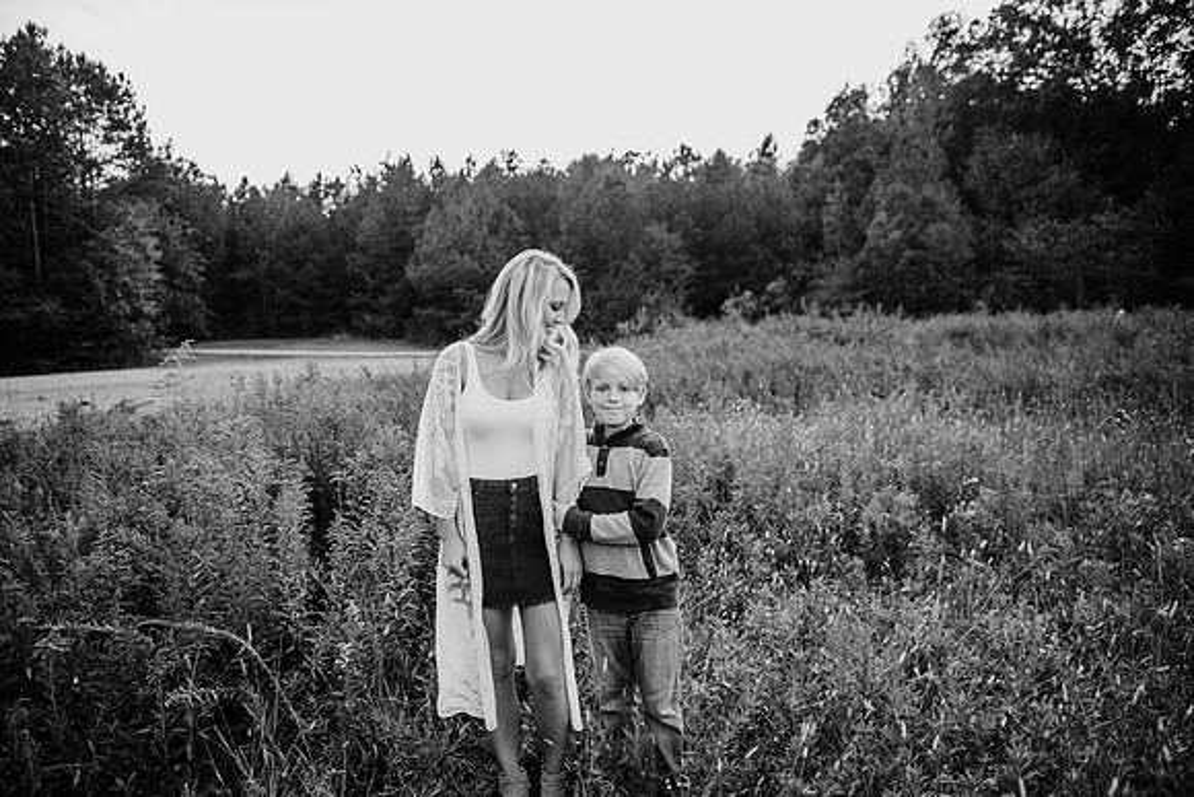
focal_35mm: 24
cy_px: 398
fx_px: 796
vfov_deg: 53.2
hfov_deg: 73.7
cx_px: 597
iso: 250
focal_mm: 24
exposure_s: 1/800
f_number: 2.5
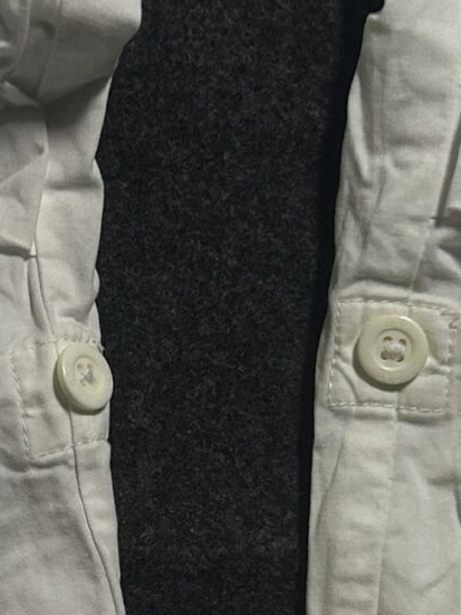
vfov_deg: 16.2
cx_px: 146
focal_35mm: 121
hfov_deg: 12.2
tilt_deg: -60.3
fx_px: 2147
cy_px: 439
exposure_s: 1/100
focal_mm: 5.7
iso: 125
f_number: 1.5
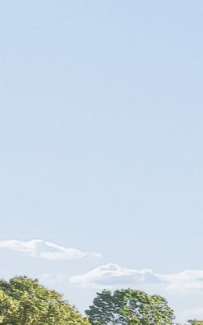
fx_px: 1520
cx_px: 1144
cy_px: 370
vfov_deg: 12.0
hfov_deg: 5.2
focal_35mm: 172
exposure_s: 1/250
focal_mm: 15.5
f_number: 8
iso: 200
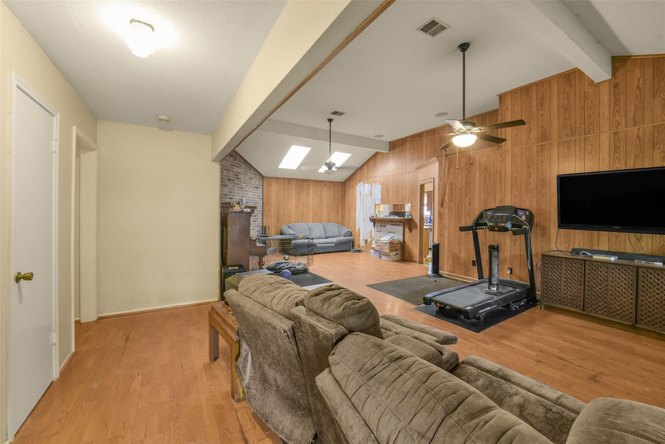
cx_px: 332
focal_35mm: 14
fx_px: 259
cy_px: 222
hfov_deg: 104.2
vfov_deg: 81.2
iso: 500
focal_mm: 14
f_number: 11
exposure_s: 1/1.6
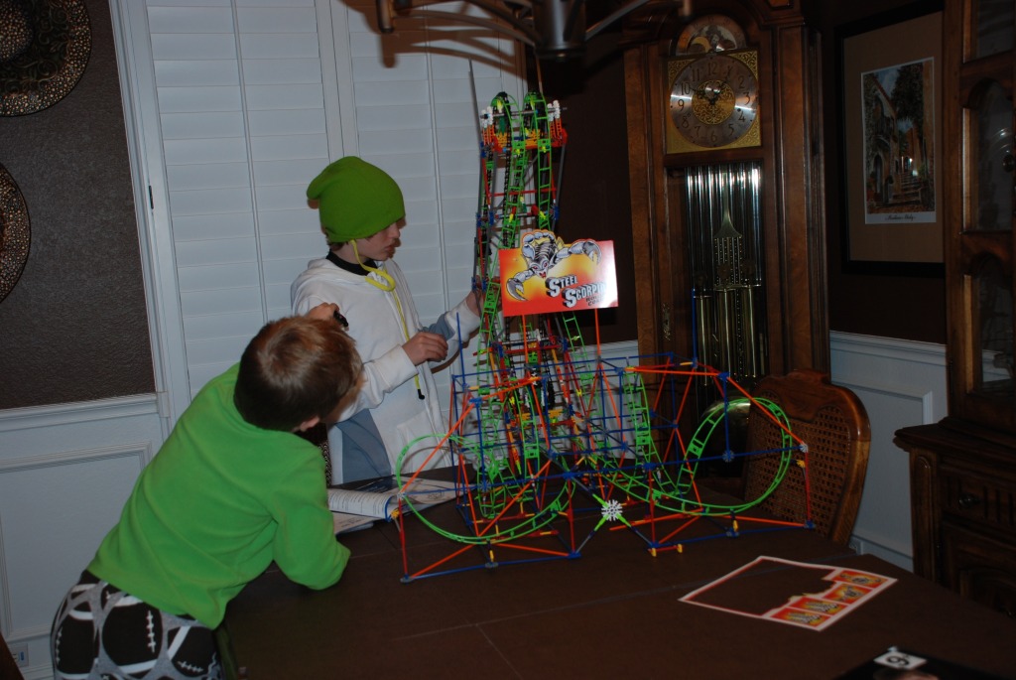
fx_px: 1186
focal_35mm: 42
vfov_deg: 32.0
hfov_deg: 46.4
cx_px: 508
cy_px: 340
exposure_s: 1/60
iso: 200
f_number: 4
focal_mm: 28
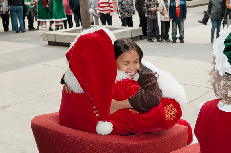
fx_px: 365
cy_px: 76
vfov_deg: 23.7
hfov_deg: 35.1
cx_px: 116
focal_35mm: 57
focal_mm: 38
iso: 320
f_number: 6.3
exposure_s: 1/160
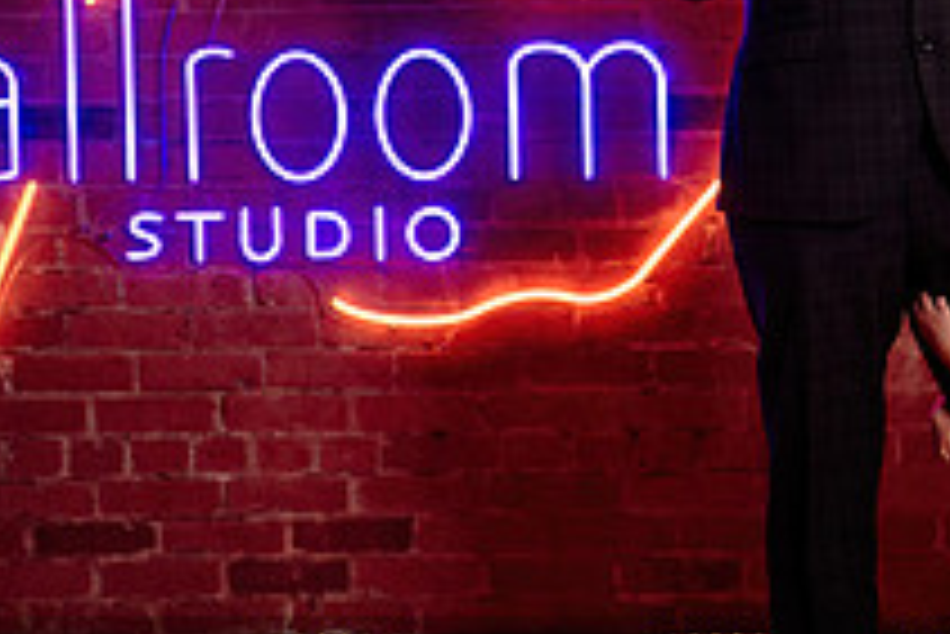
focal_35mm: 116
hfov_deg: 17.5
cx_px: 708
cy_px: 151
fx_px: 3063
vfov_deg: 11.8
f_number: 3.2
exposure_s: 1/200
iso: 500
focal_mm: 37
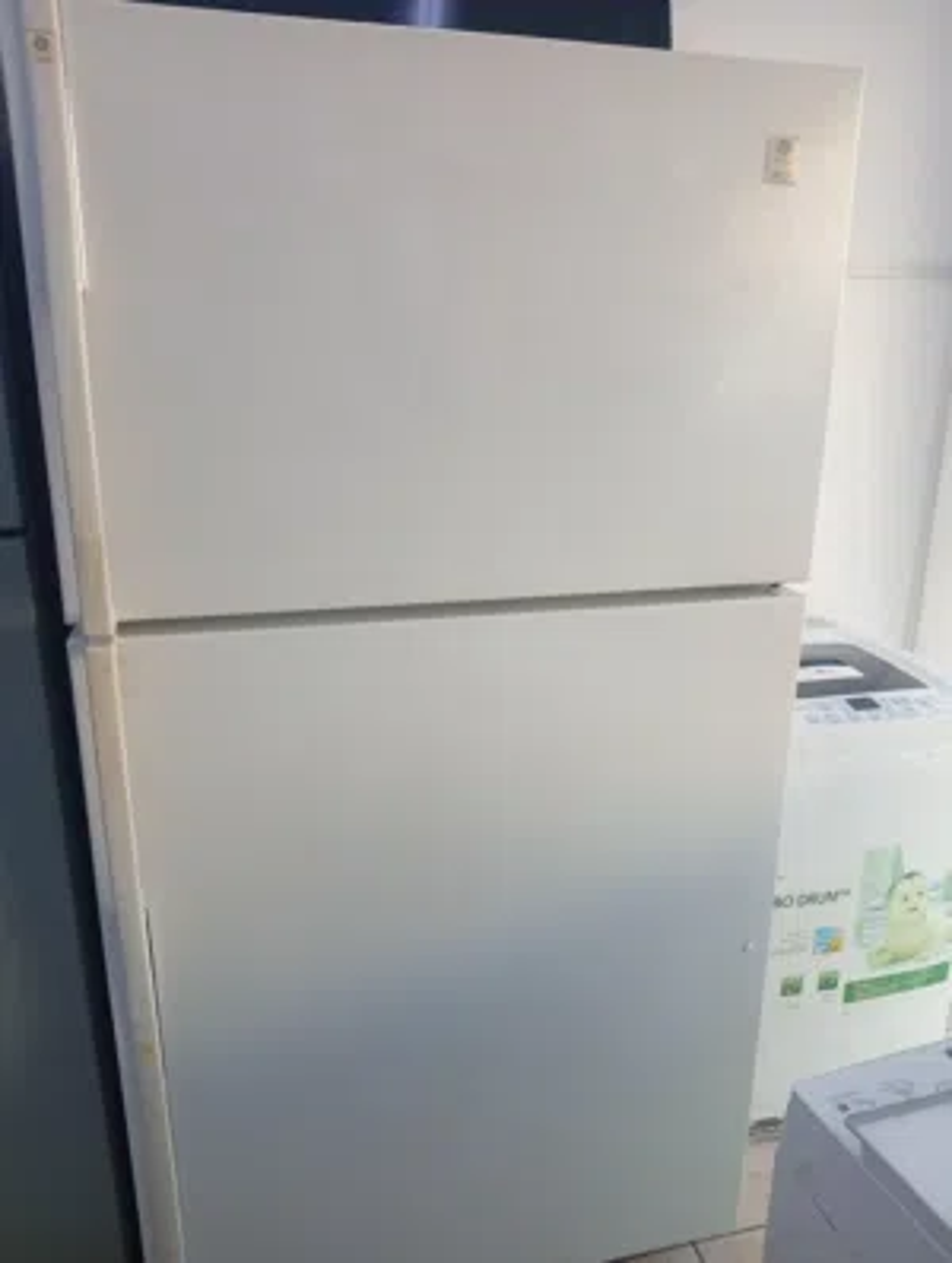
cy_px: 632
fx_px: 987
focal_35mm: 27
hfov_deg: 51.5
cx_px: 476
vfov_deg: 65.2
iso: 69
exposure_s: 1/50
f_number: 1.8
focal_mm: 3.98
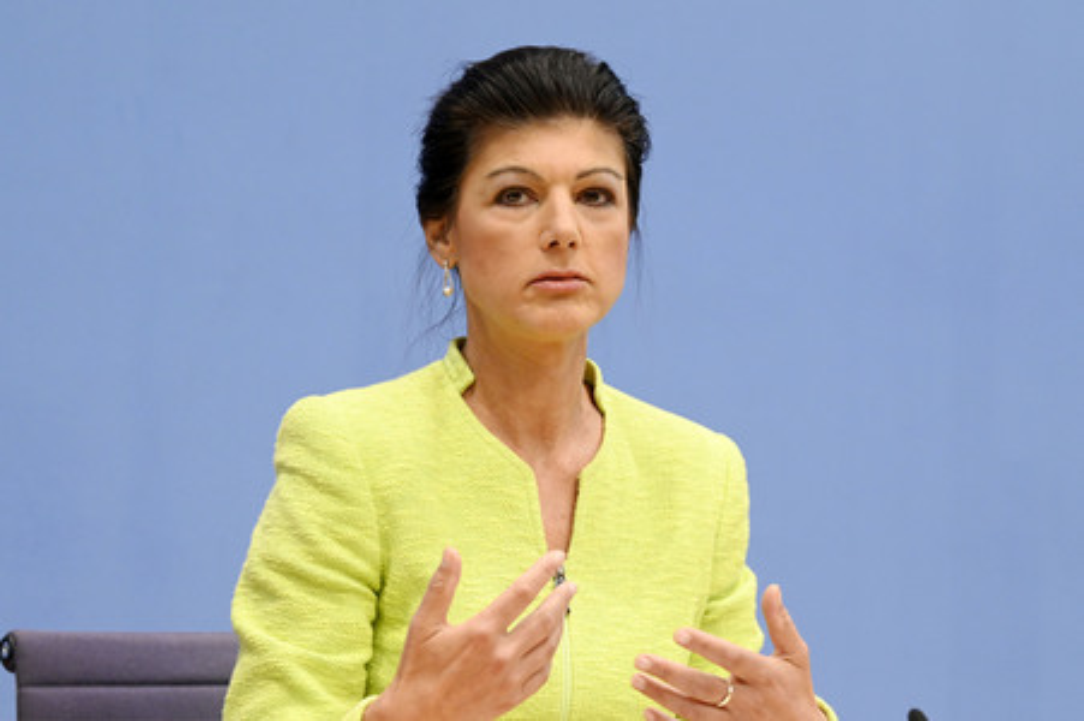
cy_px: 360
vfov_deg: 12.2
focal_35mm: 112
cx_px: 542
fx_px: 3370
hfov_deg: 18.3
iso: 5000
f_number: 5.6
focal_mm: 112
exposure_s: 1/640
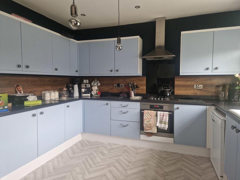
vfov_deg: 58.9
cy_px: 90
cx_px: 120
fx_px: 159
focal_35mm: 23
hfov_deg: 73.9
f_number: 1.8
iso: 200
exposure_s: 1/100
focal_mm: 5.4
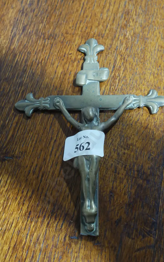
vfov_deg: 35.1
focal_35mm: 58
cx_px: 98
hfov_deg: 22.3
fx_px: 415
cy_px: 131
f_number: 5.3
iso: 2000
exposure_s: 1/60
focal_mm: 27
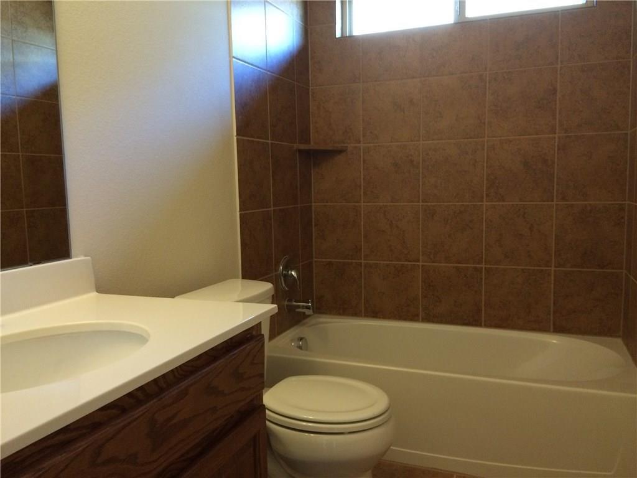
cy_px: 239
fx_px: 534
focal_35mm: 29
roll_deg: +1.1
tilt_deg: -6.1
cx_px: 318
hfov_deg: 61.7
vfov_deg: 48.2
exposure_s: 1/24
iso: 320
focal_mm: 4.15
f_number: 2.2
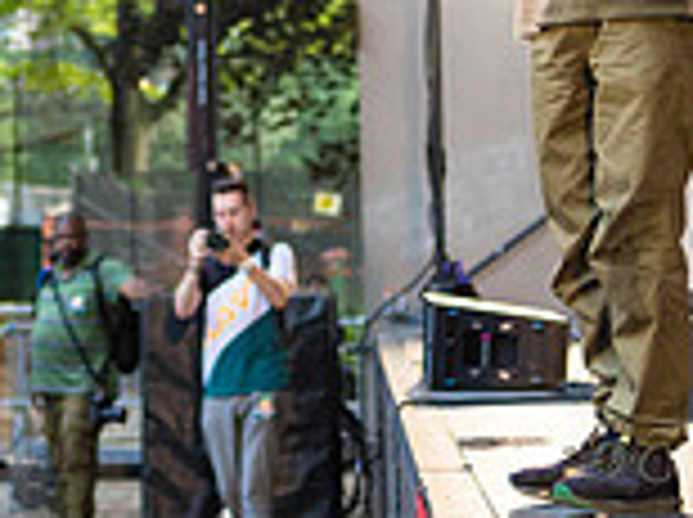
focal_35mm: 127
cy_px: 34
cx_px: 40
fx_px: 2539
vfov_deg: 11.6
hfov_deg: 15.3
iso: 2000
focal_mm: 35
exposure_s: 1/1600
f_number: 2
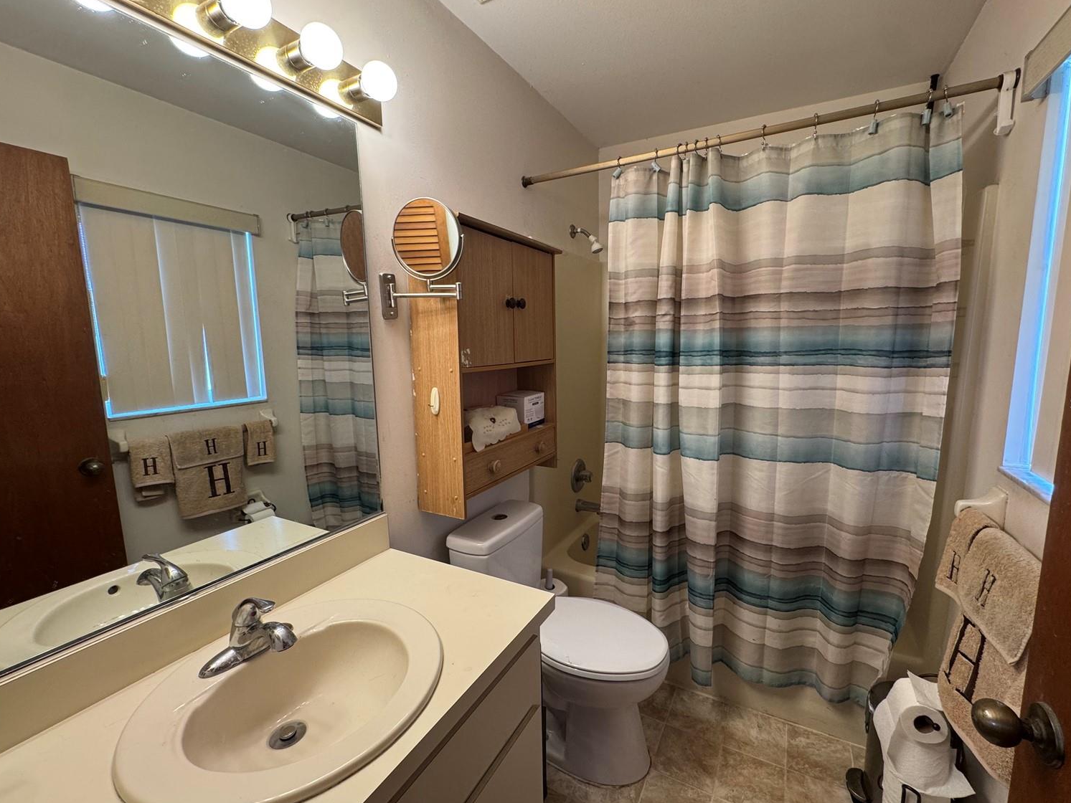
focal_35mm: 15
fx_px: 464
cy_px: 403
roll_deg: +0.5
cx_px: 564
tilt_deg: -8.8
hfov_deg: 98.1
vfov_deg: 81.8
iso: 160
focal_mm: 2.22
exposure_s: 1/60
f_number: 2.2
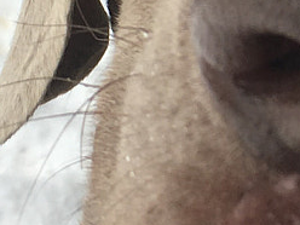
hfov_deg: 10.4
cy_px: -4
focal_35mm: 187
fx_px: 1621
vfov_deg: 7.9
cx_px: 346
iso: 25
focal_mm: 4.15
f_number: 2.2
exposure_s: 1/411
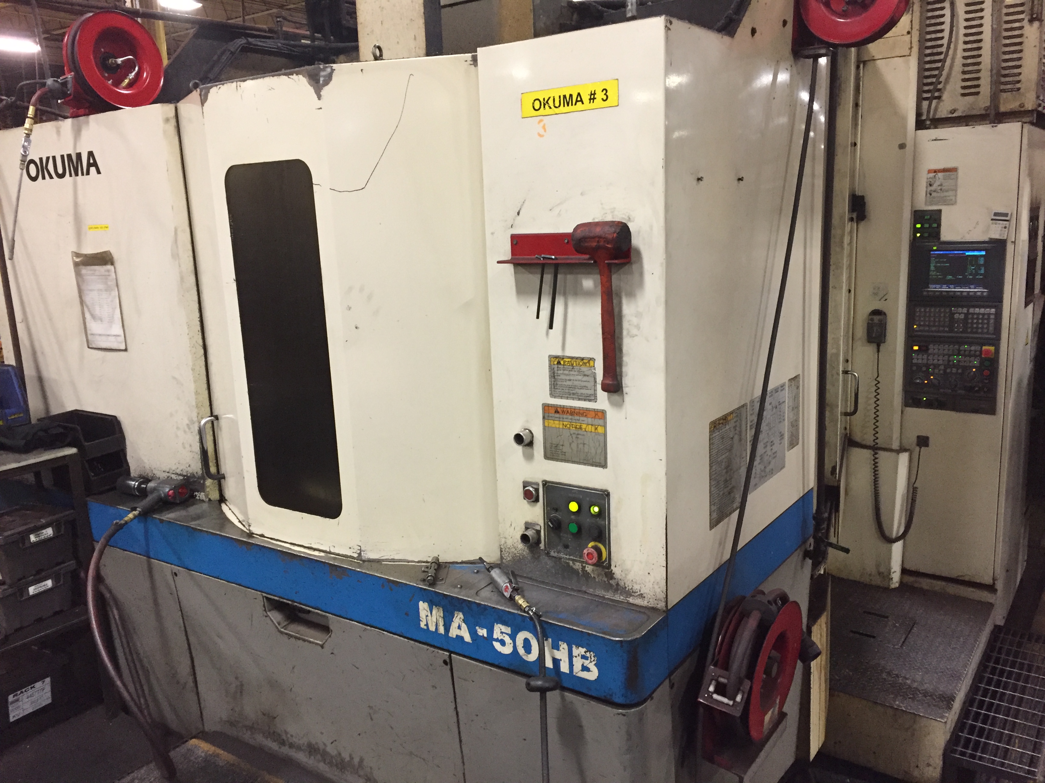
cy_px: 392
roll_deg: +1.8
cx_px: 522
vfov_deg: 48.2
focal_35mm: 29
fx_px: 875
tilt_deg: -11.4
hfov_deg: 61.7
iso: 200
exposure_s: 1/30
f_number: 2.2
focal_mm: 4.15
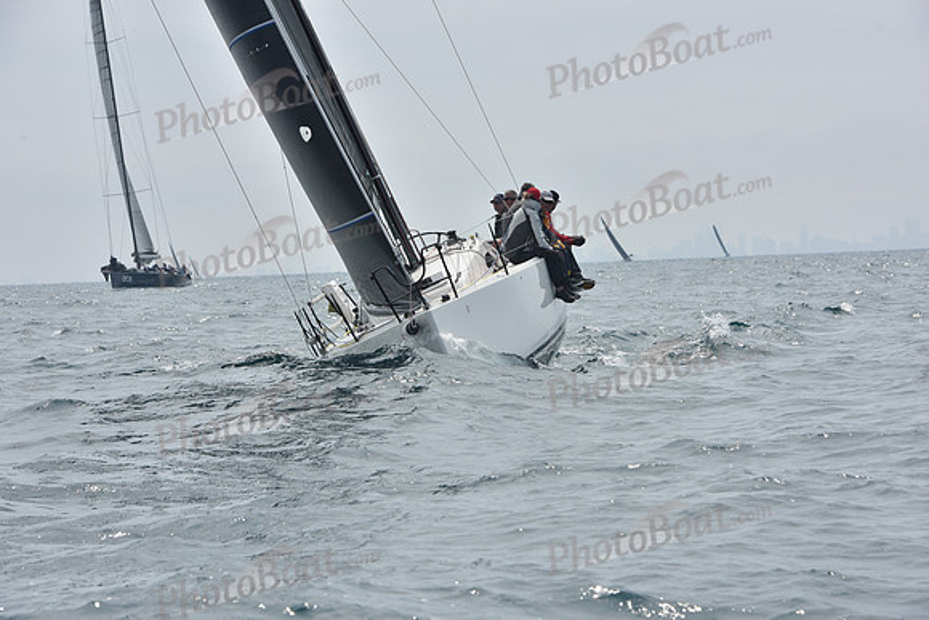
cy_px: 310
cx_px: 464
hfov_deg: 14.7
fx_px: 3613
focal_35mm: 140
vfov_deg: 9.8
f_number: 13
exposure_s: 1/800
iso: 250
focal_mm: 140
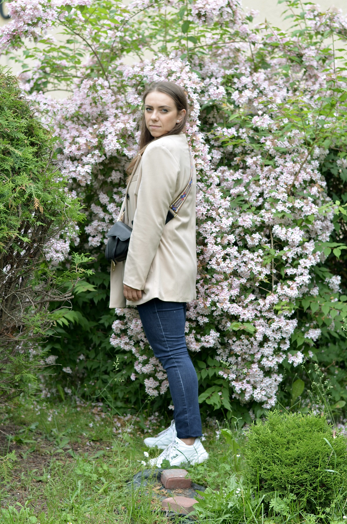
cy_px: 262
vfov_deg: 27.0
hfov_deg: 18.1
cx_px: 174
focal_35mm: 75
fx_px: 1089
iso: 100
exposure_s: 1/200
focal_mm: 50
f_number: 2.8
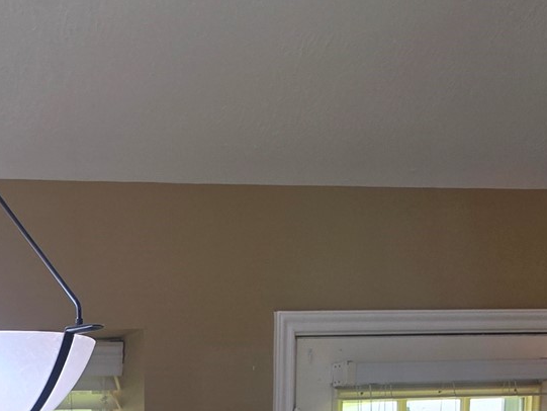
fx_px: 1375
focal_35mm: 87
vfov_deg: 14.7
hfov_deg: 21.0
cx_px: -103
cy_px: 760
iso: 64
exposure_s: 1/120
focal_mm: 6.5
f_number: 1.4
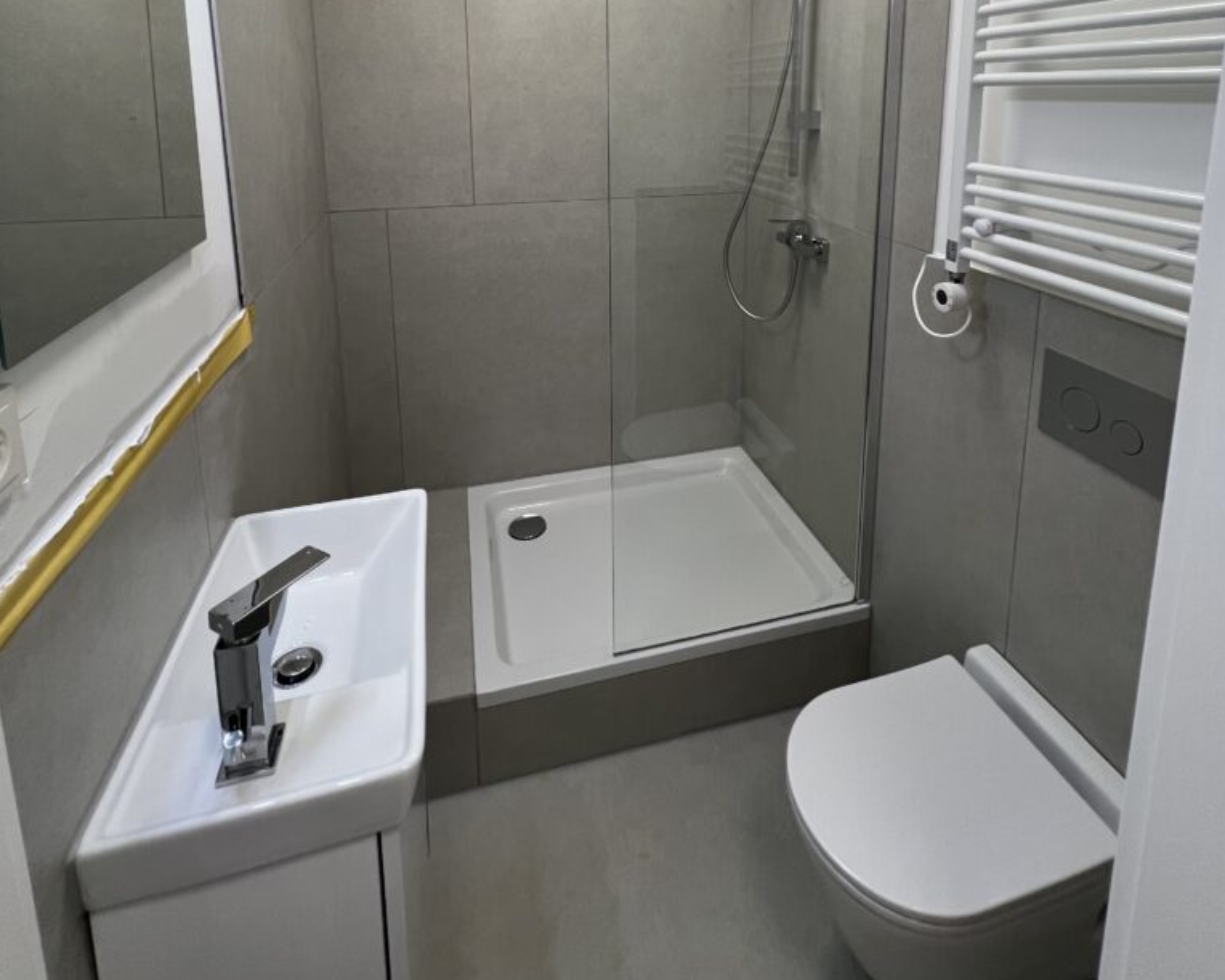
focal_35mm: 17
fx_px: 616
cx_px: 614
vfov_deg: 69.6
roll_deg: -0.3
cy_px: 199
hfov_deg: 89.6
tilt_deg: -9.8
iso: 125
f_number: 1.8
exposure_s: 1/100
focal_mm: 1.57
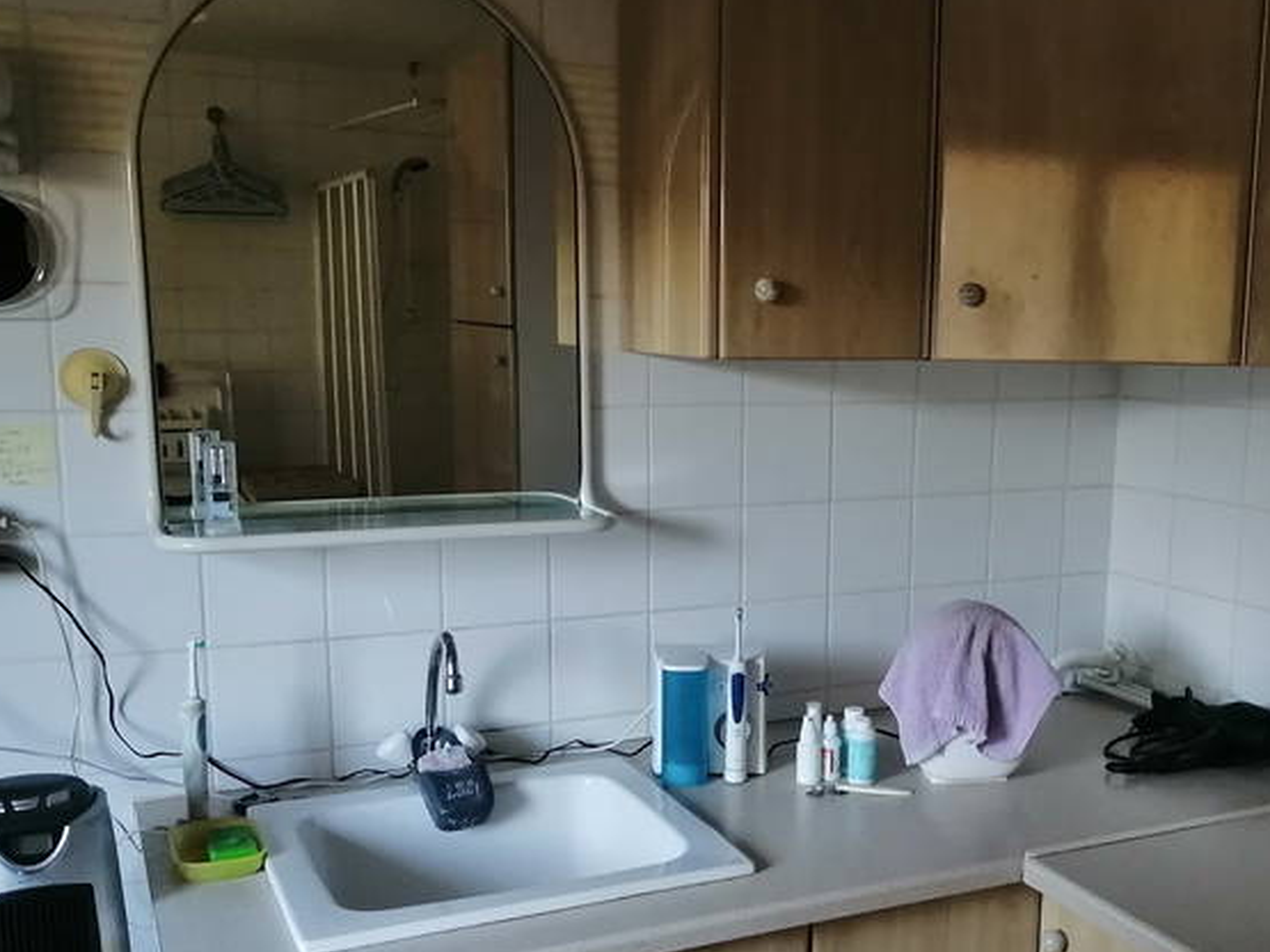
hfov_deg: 49.7
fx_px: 1357
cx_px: 794
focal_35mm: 37
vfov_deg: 38.4
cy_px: 593
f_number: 1.8
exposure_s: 1/50
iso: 125
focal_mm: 3.62
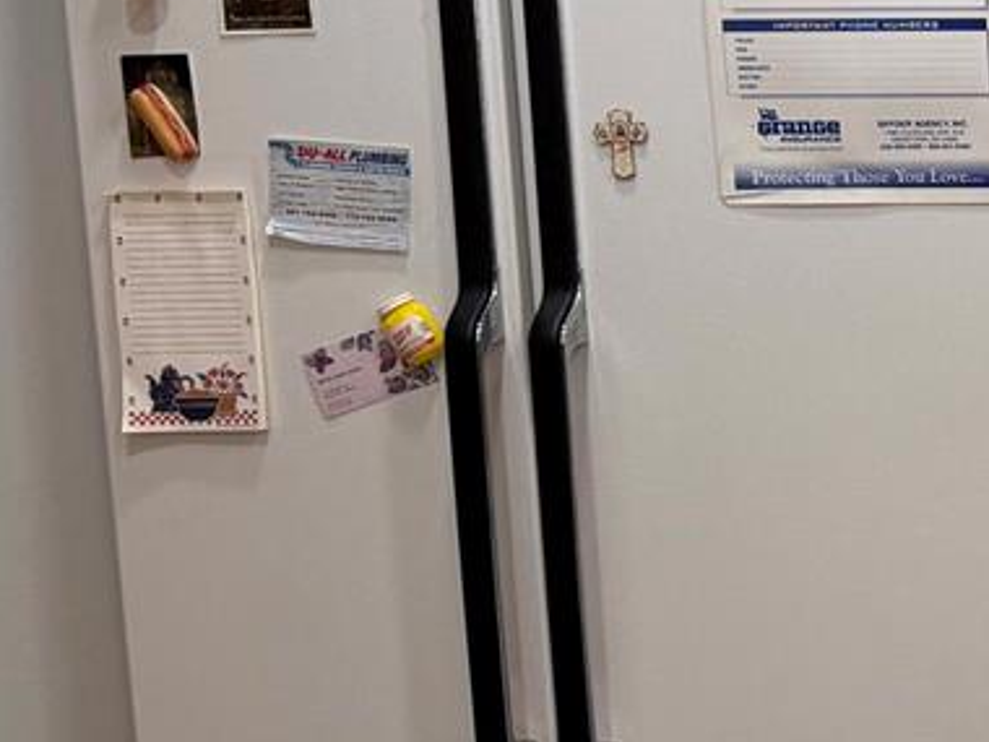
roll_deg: +1.0
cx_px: 1955
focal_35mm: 101
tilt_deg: -8.2
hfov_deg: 15.6
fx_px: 2886
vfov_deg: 14.6
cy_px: 310
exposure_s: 1/120
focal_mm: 6.76
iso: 80
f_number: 1.78
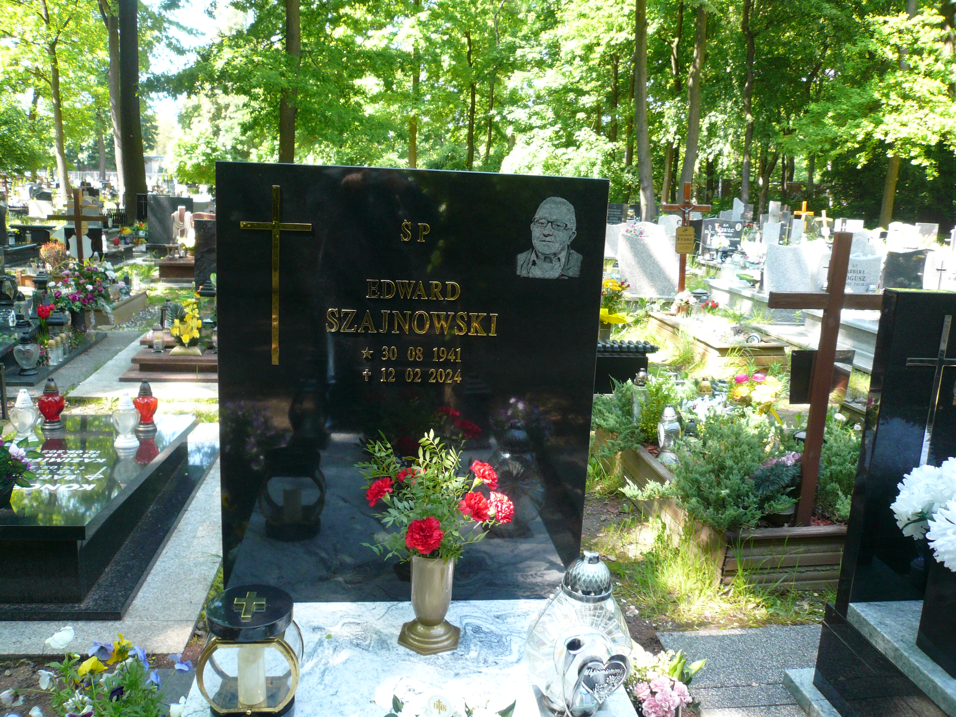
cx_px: 478
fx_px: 773
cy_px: 358
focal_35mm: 28
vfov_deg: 49.7
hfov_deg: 63.4
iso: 100
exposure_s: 1/80
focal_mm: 4.6
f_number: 2.8
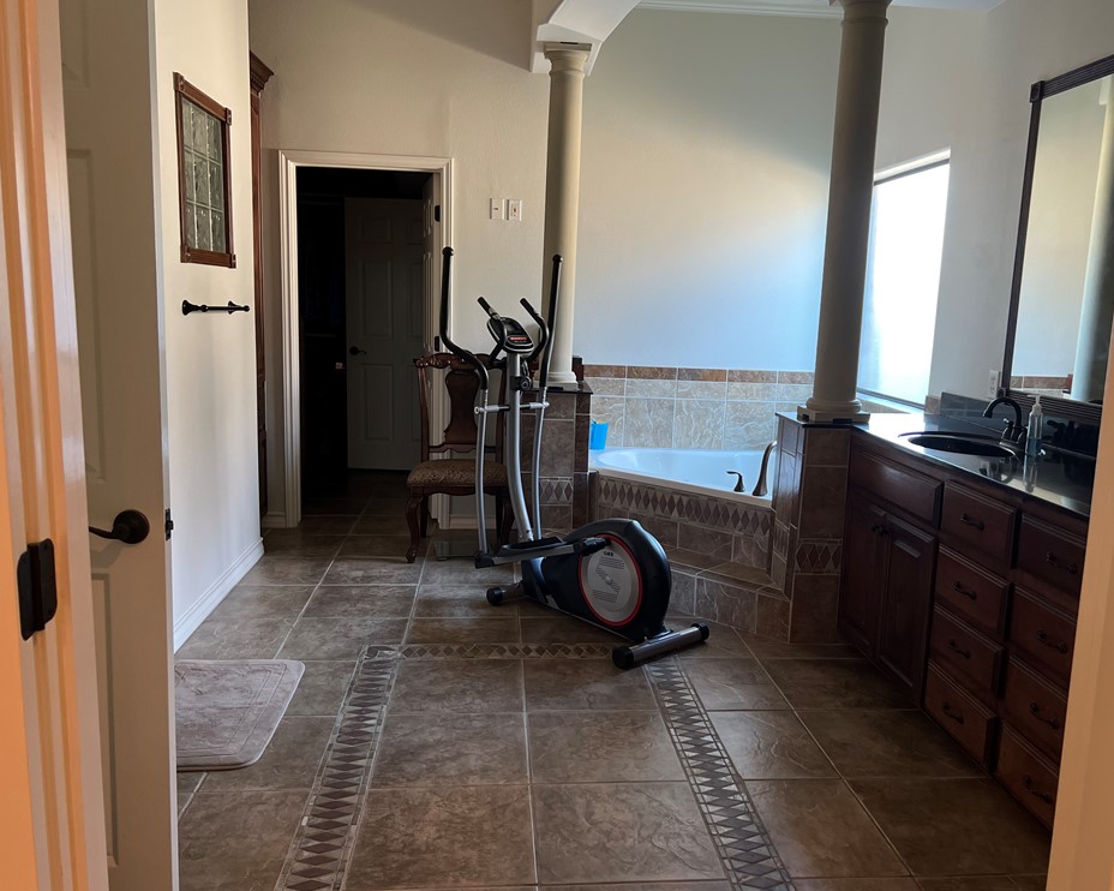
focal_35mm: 28
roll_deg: -2.0
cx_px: 576
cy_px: 438
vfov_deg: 51.5
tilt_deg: -9.7
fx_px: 923
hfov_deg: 62.2
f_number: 1.5
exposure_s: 1/60
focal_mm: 5.7
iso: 200
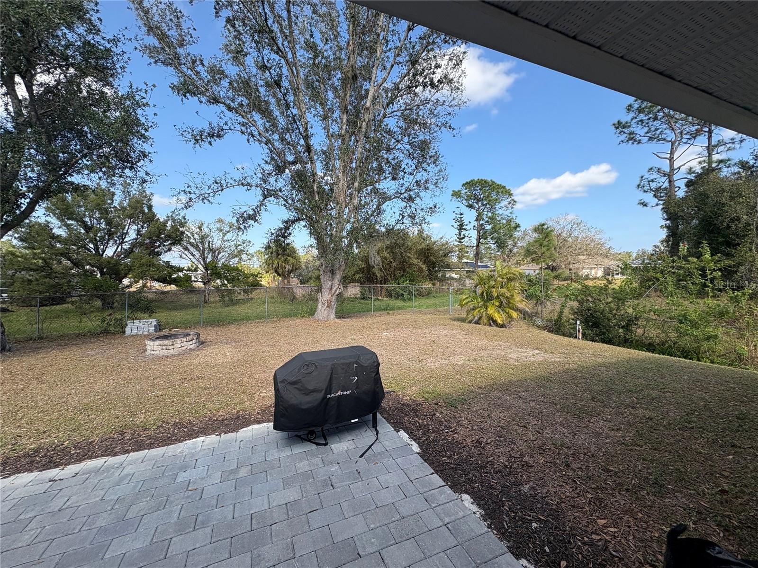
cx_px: 379
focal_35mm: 14
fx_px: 307
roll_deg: +1.7
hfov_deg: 102.1
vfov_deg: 85.7
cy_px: 284
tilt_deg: -0.9
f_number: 2.2
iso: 40
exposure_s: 1/840
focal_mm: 2.22
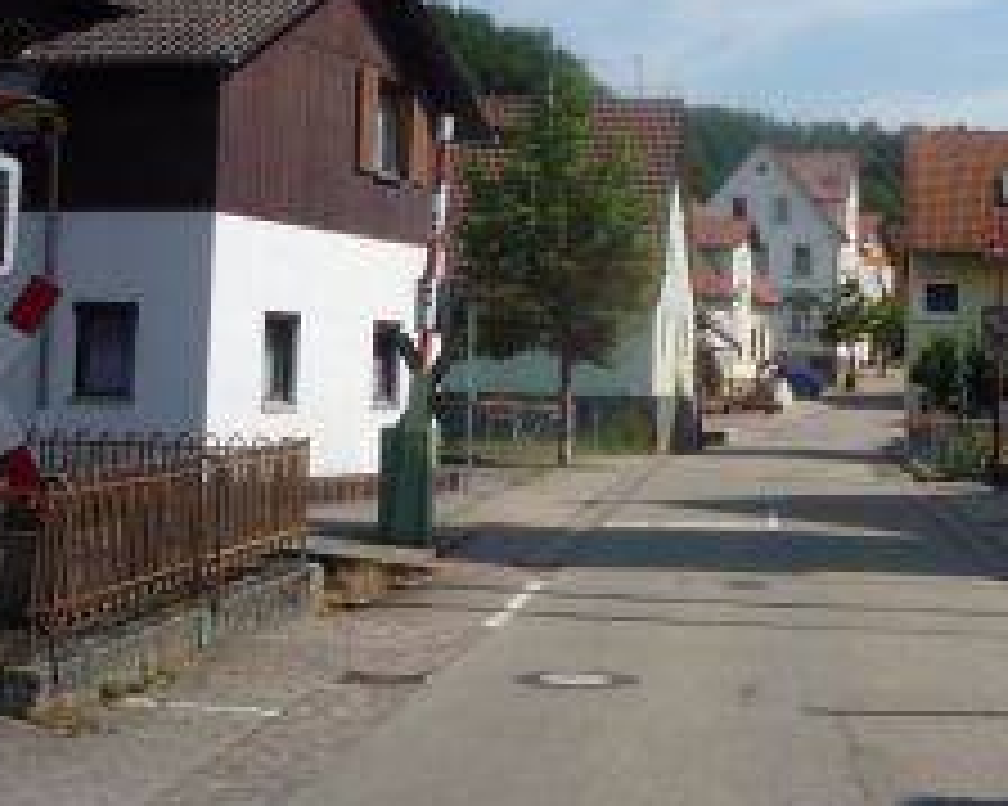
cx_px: 864
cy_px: 252
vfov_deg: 22.7
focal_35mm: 67
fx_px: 1998
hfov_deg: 27.5
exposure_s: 1/500
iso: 100
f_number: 5.6
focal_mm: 5.2
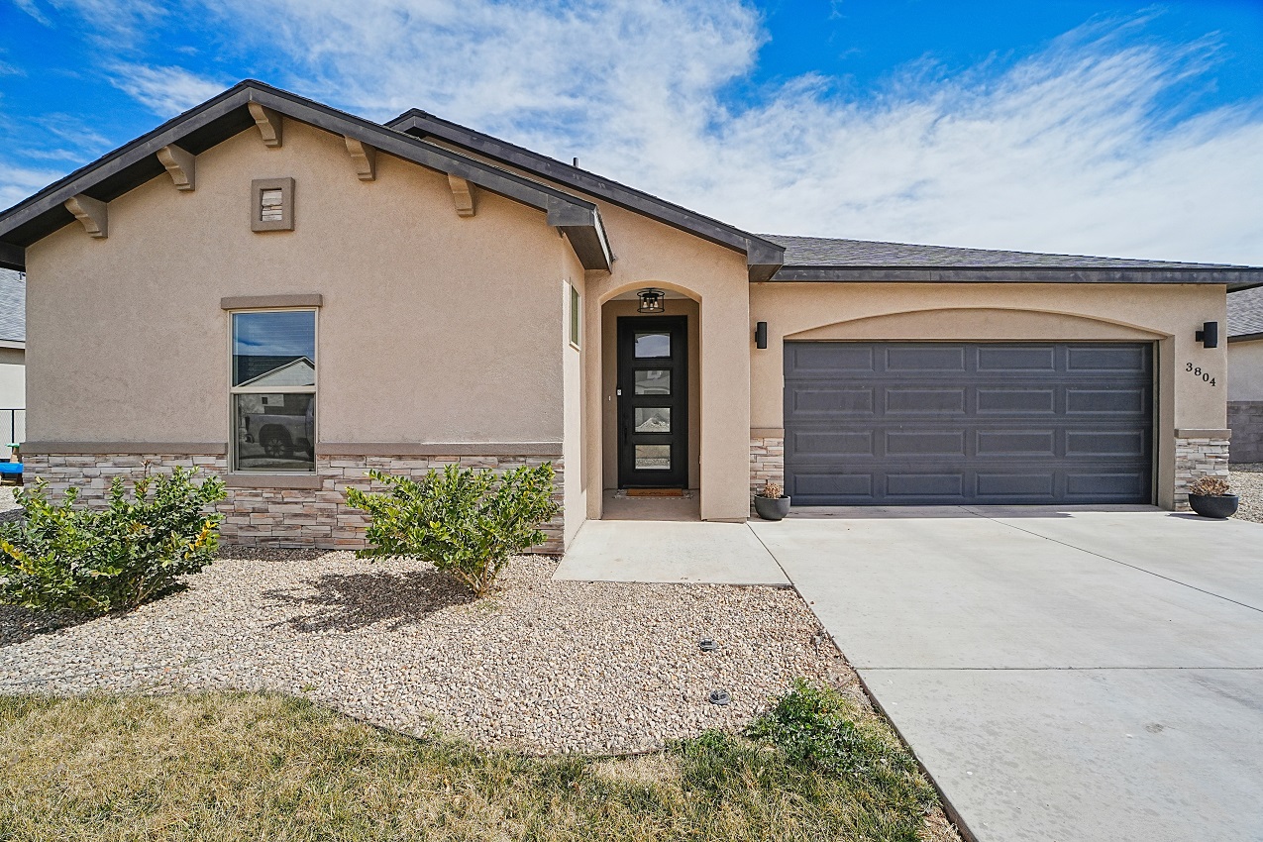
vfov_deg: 81.2
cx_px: 632
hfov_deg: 104.3
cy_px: 421
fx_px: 491
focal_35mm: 14
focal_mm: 14
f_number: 7.1
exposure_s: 1/2000
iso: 400
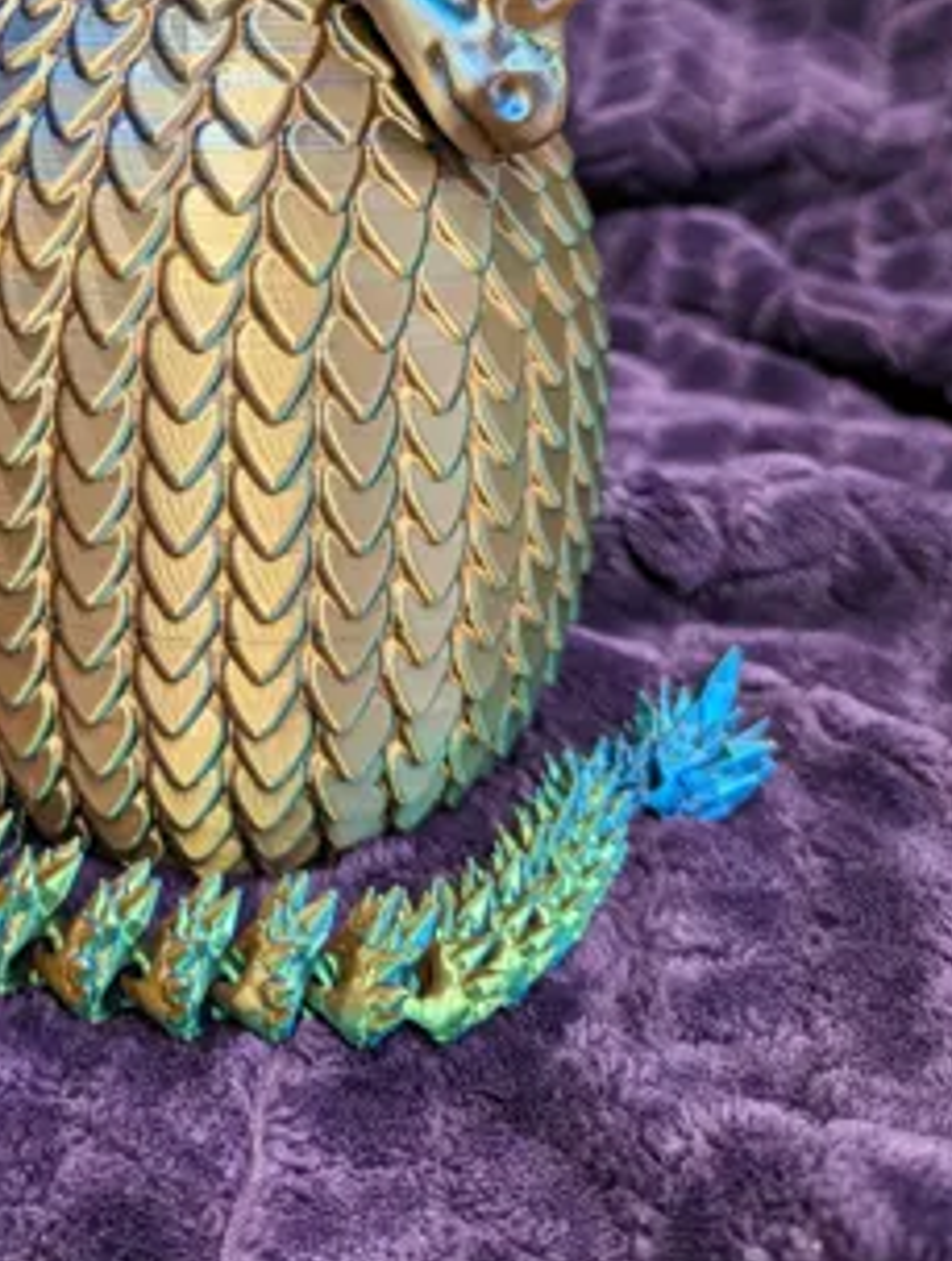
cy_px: 260
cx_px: 129
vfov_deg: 42.7
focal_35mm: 42
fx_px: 1533
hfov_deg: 33.0
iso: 146
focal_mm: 6.81
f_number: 1.85
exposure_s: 1/25
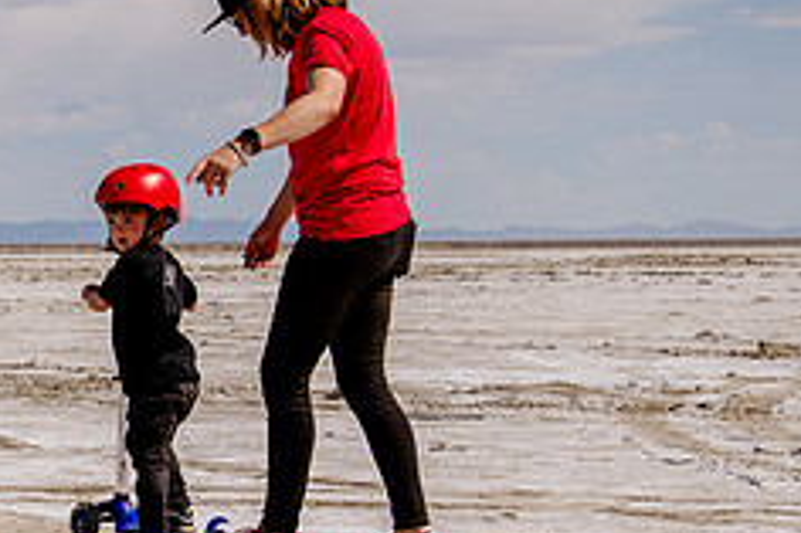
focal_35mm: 113
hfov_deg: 17.5
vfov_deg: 12.1
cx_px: -84
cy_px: 323
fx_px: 2512
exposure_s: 1/1600
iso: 160
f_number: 6.3
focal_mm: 40
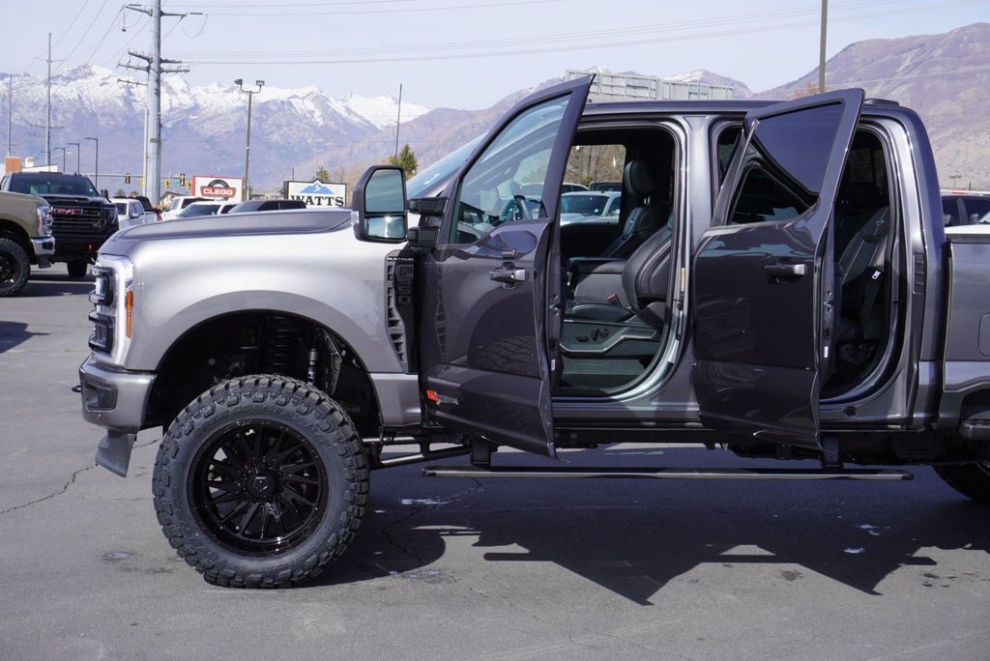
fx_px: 1362
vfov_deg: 27.3
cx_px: 495
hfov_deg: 39.9
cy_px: 330
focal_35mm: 50
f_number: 11
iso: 100
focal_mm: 33
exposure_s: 1/125
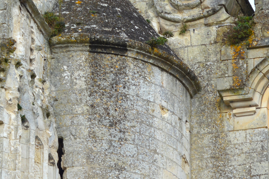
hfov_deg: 6.5
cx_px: 162
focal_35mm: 316
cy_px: 21
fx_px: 2361
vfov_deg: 4.3
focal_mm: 70
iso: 100
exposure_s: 1/125
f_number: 8
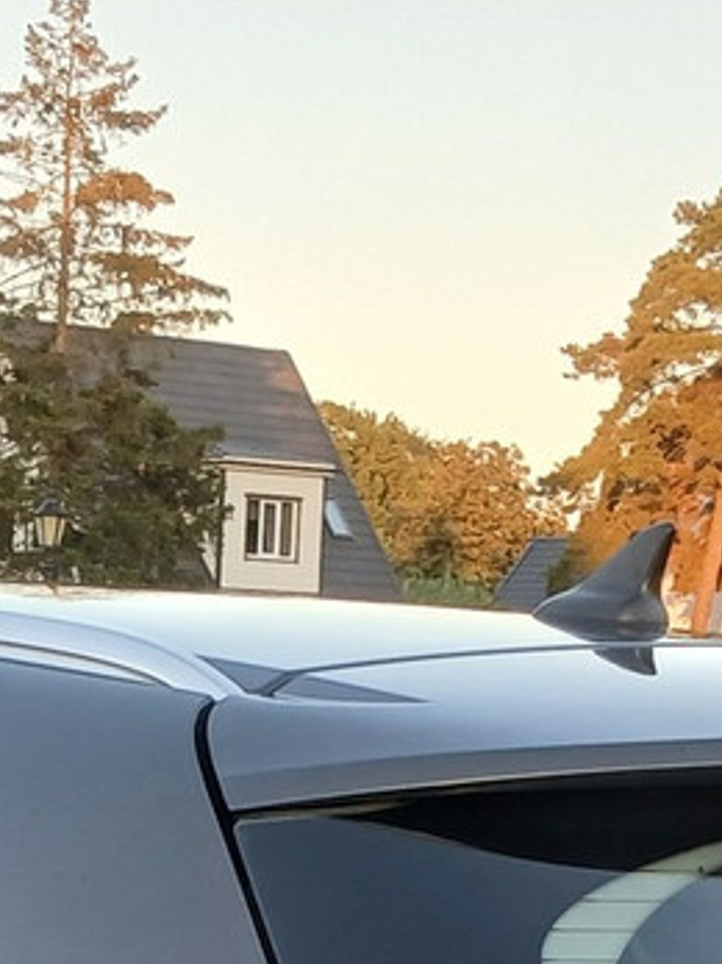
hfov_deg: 12.2
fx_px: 3339
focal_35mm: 120
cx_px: 6
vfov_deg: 14.9
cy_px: 1581
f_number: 1.8
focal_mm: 3.98
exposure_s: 1/50
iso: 40
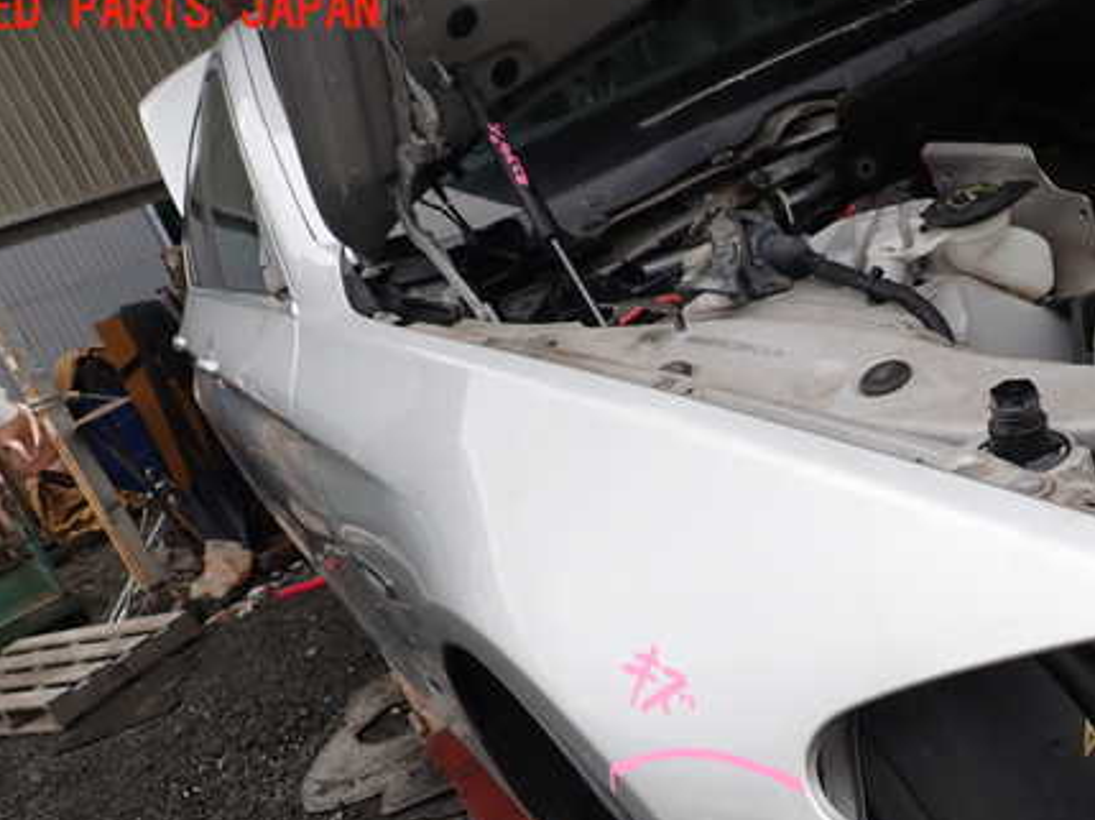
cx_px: 682
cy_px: 554
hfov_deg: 52.1
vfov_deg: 40.1
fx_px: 1106
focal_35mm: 35
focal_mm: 4.5
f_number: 2.8
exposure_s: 1/500
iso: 100
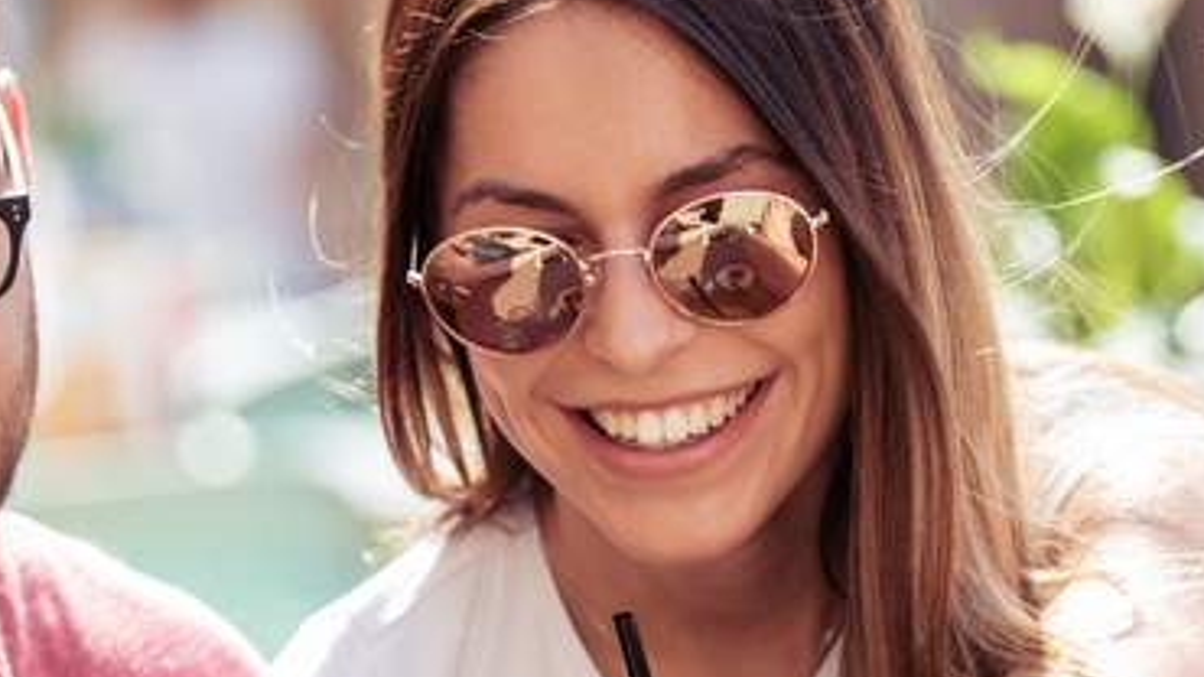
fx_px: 10119
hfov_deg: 6.8
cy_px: 877
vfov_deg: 3.8
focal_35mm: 317
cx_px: 417
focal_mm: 112
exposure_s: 1/500
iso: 140
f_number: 2.8
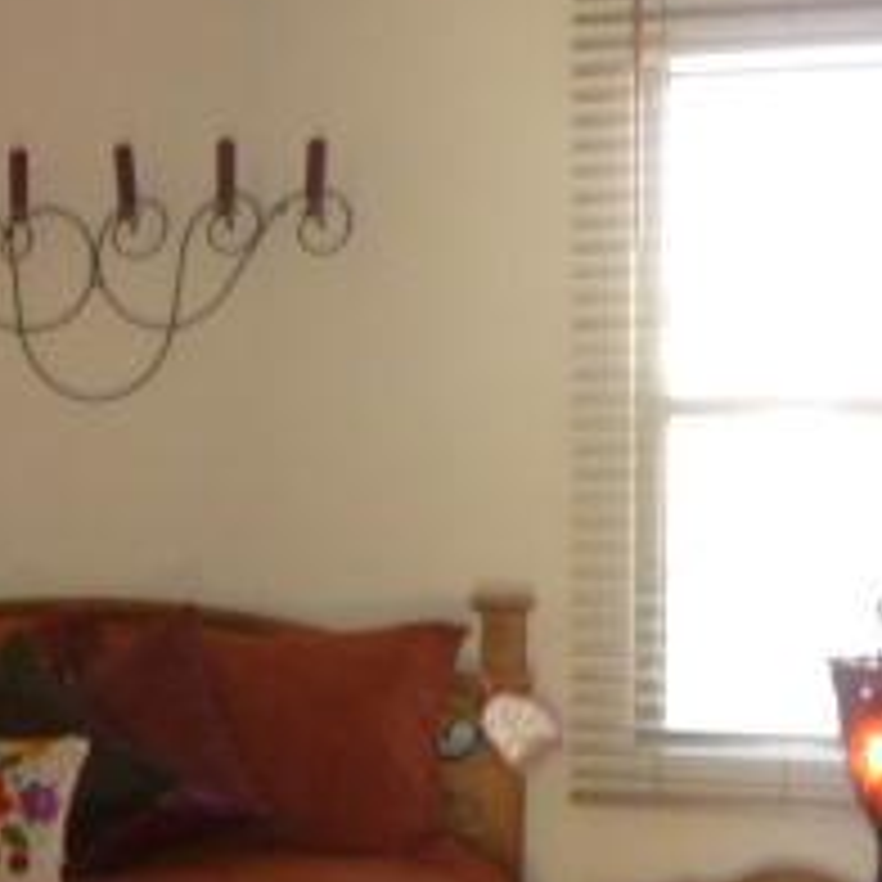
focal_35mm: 72
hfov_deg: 23.3
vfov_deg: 24.0
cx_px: 58
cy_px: 504
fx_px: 2076
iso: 320
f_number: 3.3
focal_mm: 4.1
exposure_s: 1/30
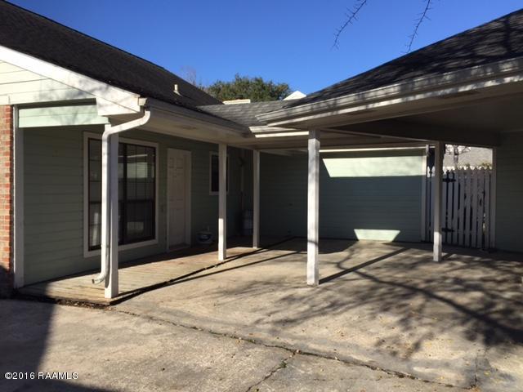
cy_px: 196
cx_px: 262
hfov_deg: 61.7
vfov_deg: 48.2
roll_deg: -0.2
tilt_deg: -2.0
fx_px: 438
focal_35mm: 29
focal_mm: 4.15
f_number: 2.2
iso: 32
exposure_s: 1/1980
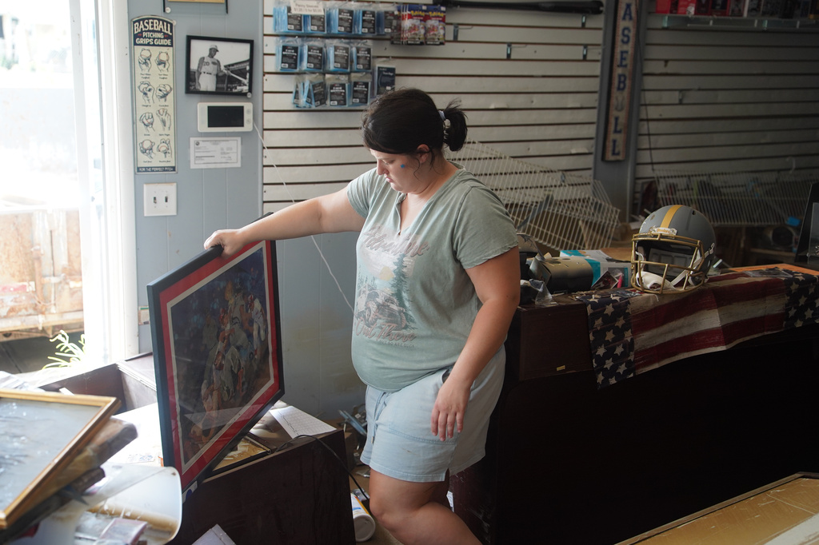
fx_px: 1023
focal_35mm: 45
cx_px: 410
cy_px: 272
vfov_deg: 29.8
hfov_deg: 43.6
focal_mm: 45
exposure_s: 1/400
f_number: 2.8
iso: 1000
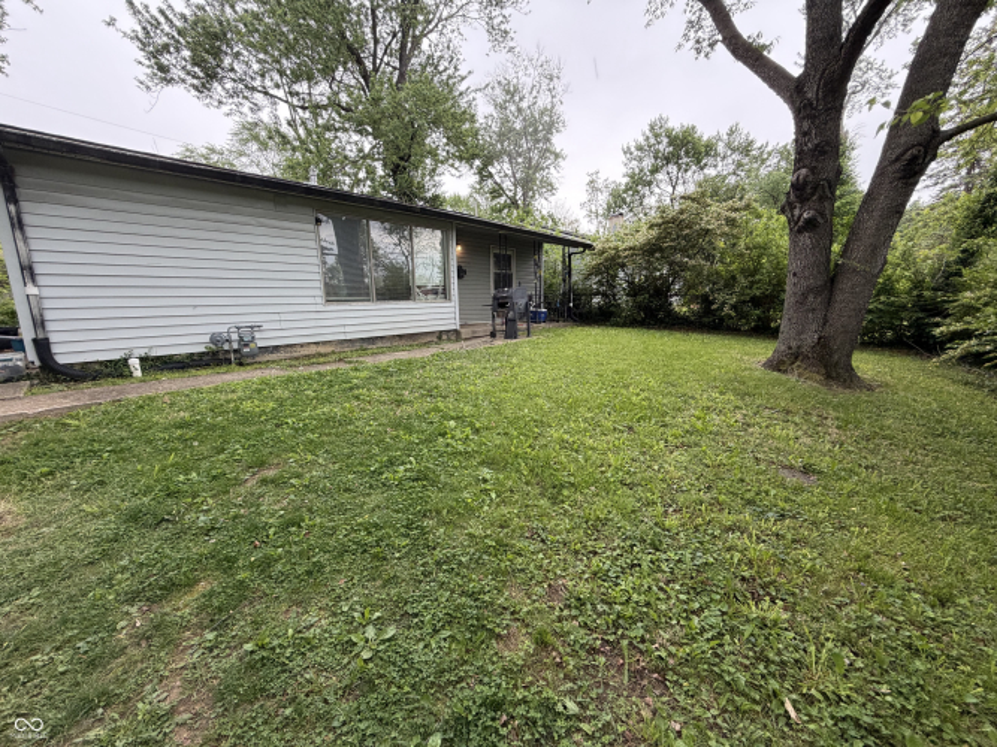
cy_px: 374
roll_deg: +1.0
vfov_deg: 85.7
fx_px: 403
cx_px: 498
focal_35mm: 14
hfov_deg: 102.1
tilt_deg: -10.3
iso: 125
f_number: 2.2
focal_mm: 2.22
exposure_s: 1/121
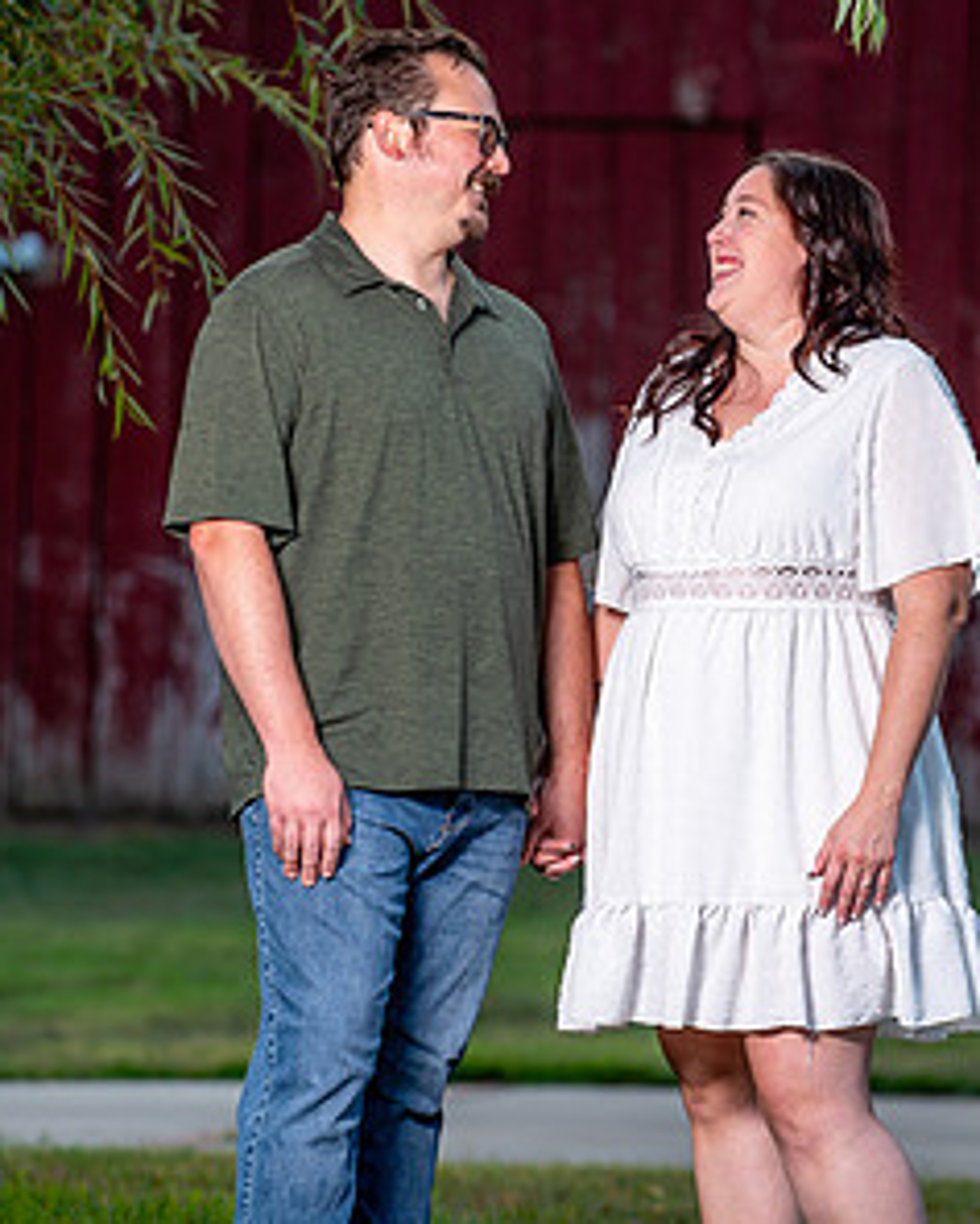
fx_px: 9820
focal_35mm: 271
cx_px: 595
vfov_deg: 7.1
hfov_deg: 5.7
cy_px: 678
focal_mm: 190
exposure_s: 1/125
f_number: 5
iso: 80
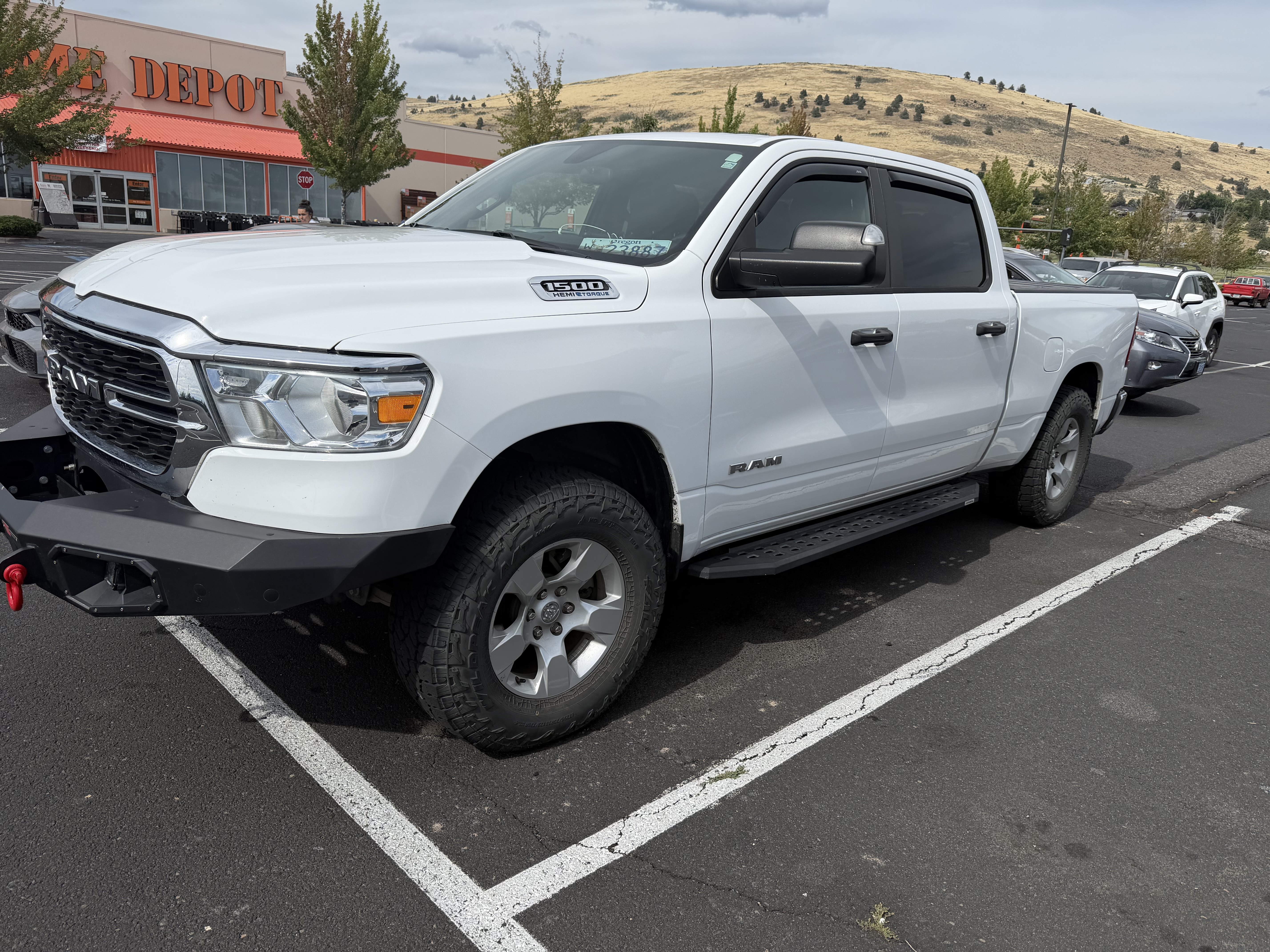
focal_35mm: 24
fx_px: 881
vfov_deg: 56.8
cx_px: 635
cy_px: 476
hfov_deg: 71.6
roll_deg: -3.1
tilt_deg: -14.2
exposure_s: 1/6711
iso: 80
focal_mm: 6.76
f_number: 1.78
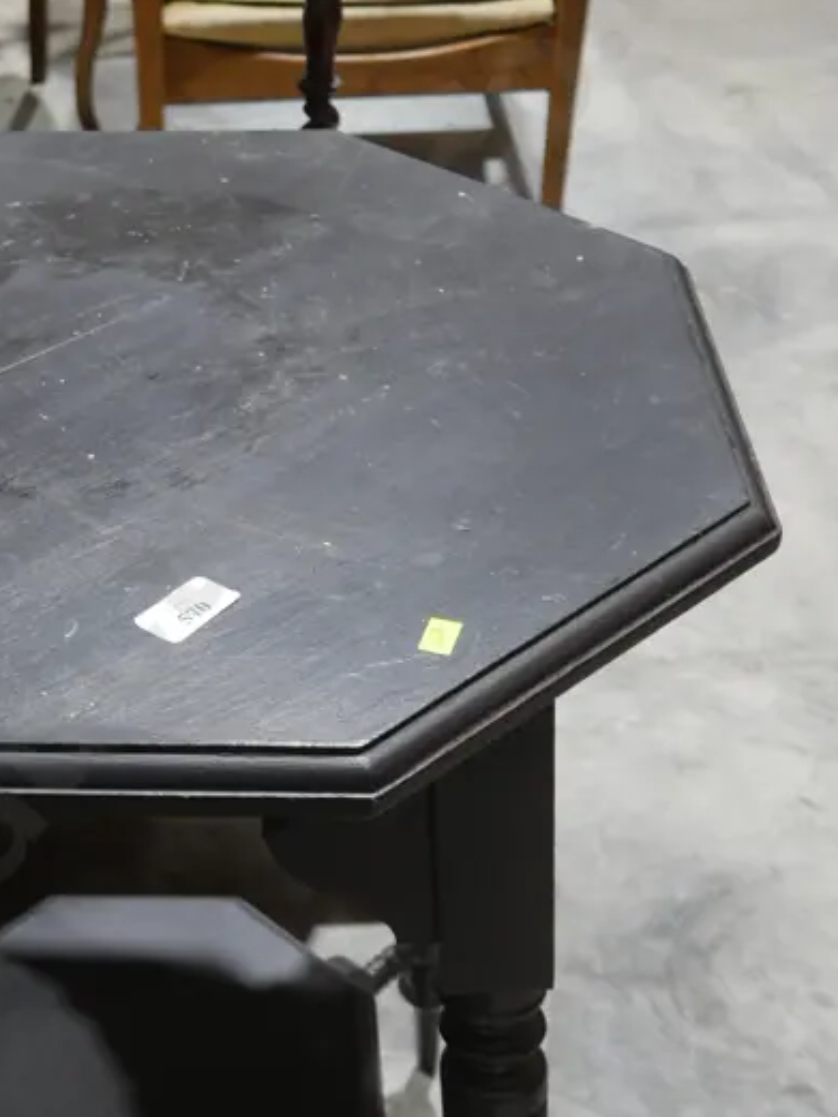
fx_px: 1775
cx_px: 62
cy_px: 723
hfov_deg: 25.6
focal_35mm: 55
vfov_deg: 34.7
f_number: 3.5
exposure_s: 1/60
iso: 500
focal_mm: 14
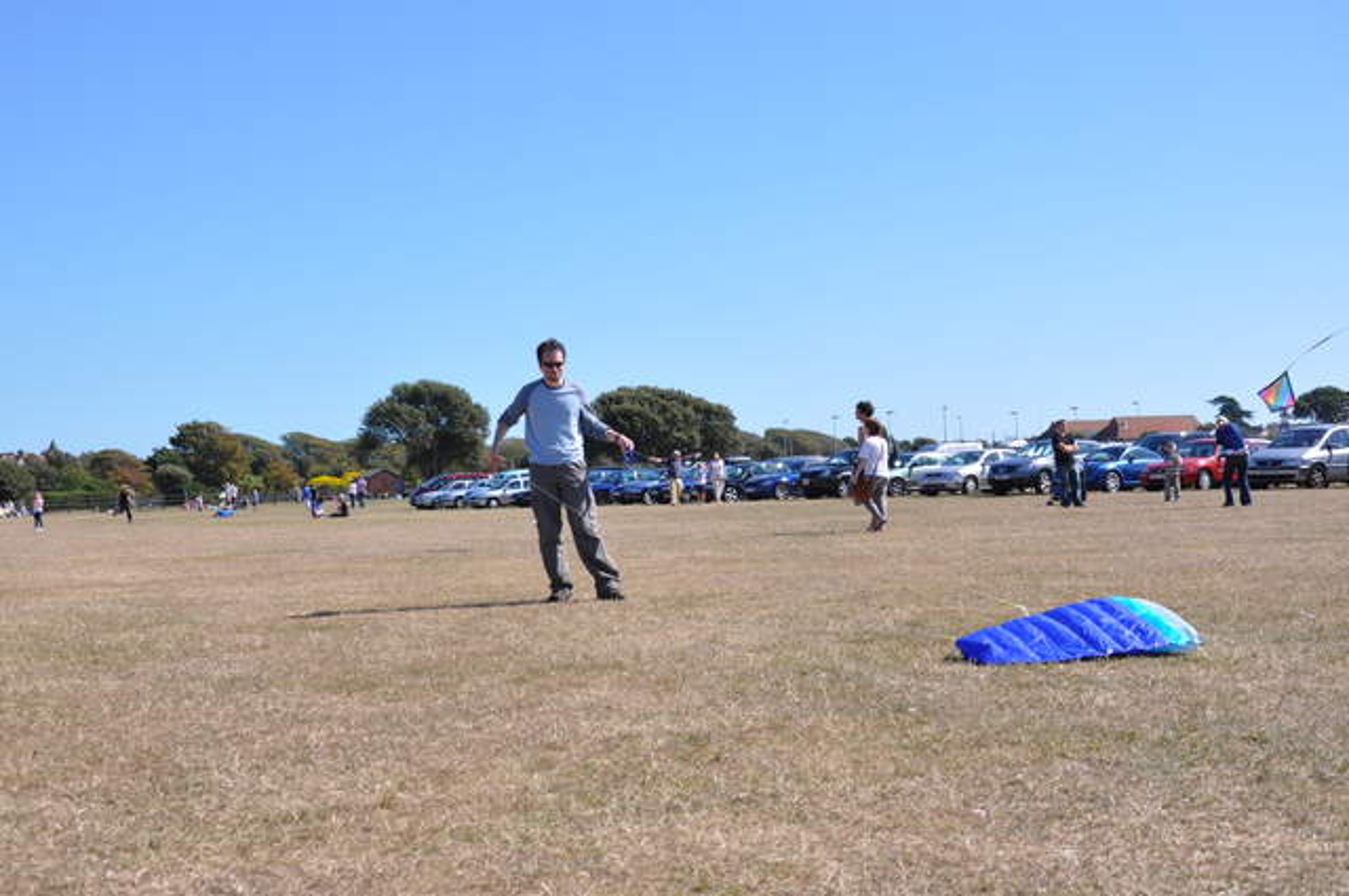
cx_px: 674
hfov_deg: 41.2
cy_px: 448
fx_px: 1796
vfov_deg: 28.0
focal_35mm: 48
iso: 200
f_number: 9
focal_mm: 32
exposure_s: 1/320
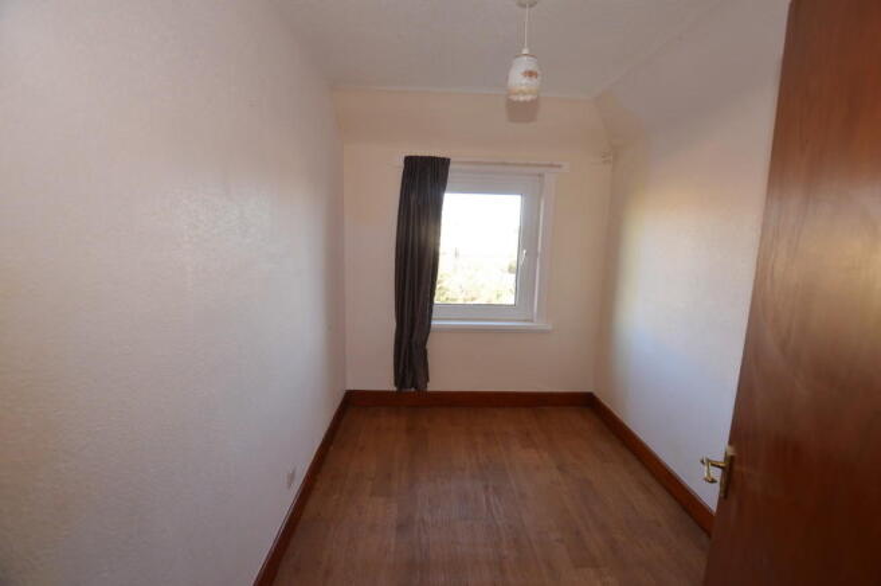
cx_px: 440
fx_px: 367
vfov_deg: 77.2
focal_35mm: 15
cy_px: 293
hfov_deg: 100.4
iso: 400
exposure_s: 1/60
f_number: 4
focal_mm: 10
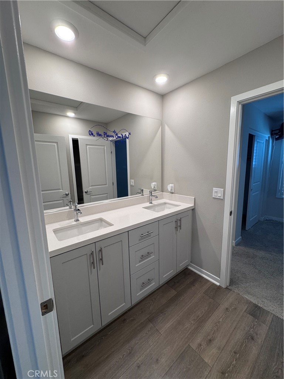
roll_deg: +1.5
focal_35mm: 14
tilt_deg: -9.1
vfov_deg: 102.1
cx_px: 142
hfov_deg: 85.7
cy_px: 190
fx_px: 153
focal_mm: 2.22
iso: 160
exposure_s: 1/120
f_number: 2.2
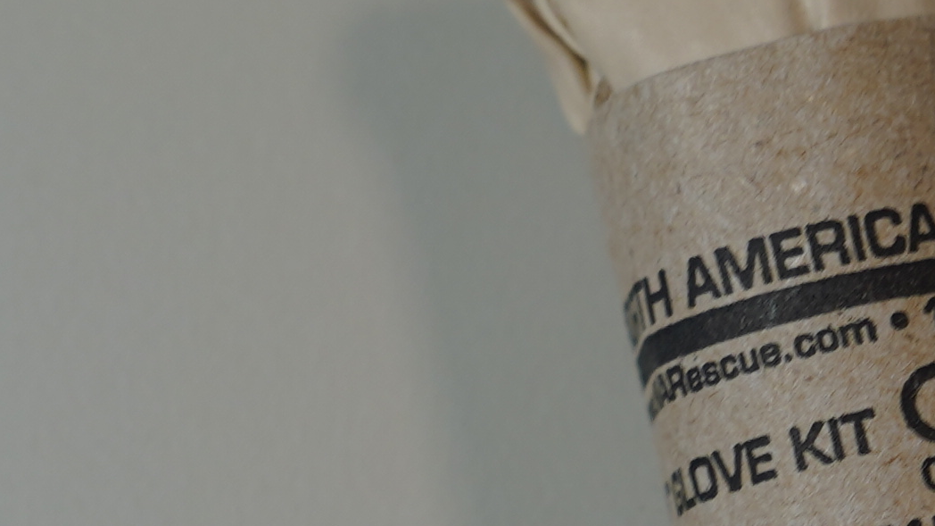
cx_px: 874
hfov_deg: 12.7
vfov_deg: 7.2
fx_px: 4164
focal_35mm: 168
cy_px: 417
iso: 100
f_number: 4
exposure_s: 1/60
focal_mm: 28
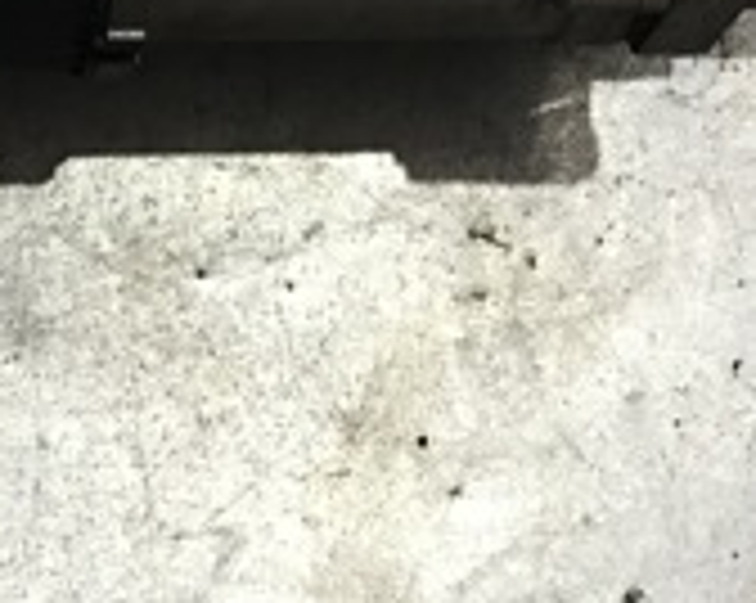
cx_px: -58
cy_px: -358
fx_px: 2324
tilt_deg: -69.7
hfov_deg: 17.9
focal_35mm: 104
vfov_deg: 13.7
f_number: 1.8
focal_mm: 3.99
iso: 50
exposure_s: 1/17
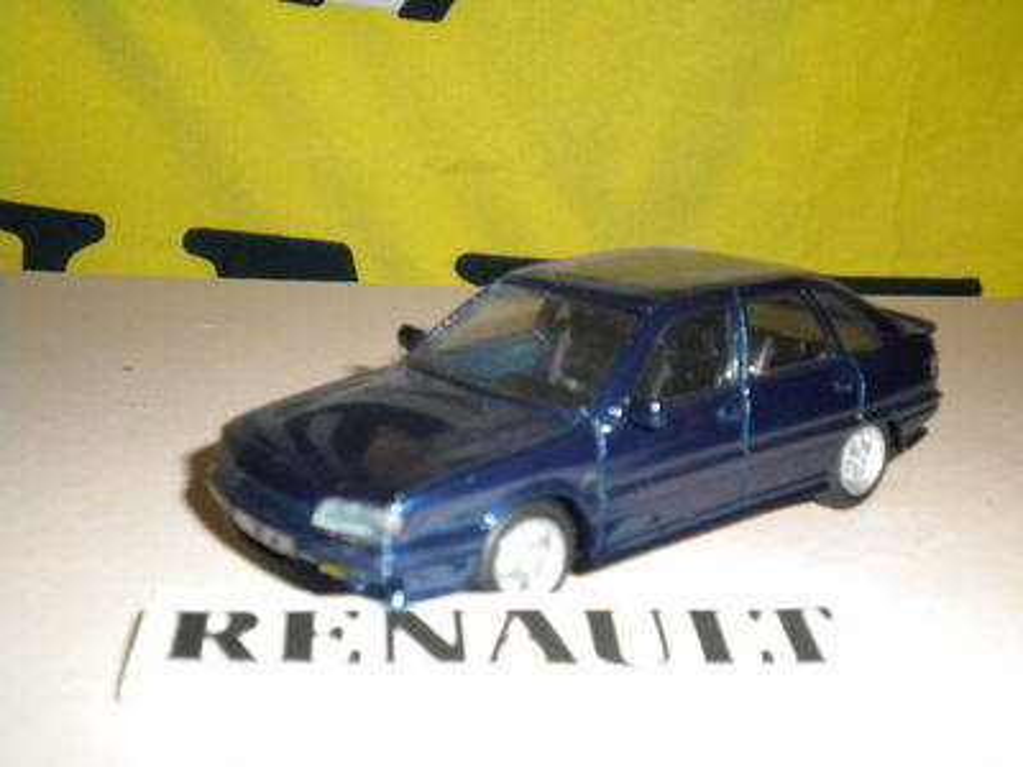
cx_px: 512
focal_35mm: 52
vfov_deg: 28.0
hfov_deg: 36.8
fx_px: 1537
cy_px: 384
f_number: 3.9
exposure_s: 1/30
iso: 400
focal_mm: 9.3
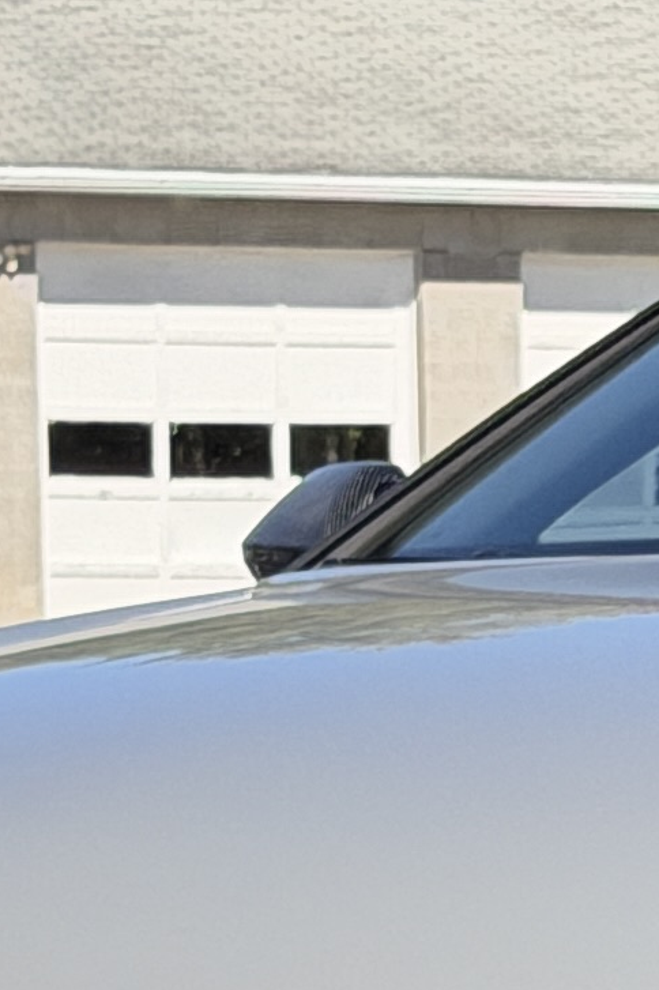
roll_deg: +1.0
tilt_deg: -4.0
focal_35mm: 277
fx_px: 7613
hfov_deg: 4.9
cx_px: 1315
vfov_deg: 7.4
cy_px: 1224
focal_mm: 6.76
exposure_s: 1/4329
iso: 100
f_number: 1.78
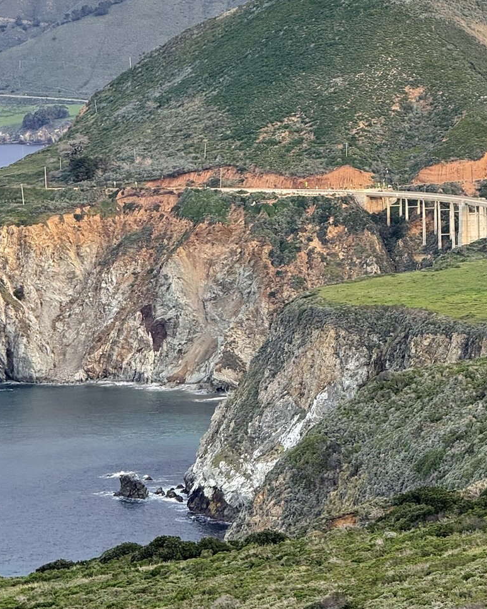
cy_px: 177
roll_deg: +2.2
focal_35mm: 194
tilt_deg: -2.2
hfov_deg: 8.0
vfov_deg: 9.9
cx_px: 309
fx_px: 3495
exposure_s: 1/103
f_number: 2.8
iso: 64
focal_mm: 15.66
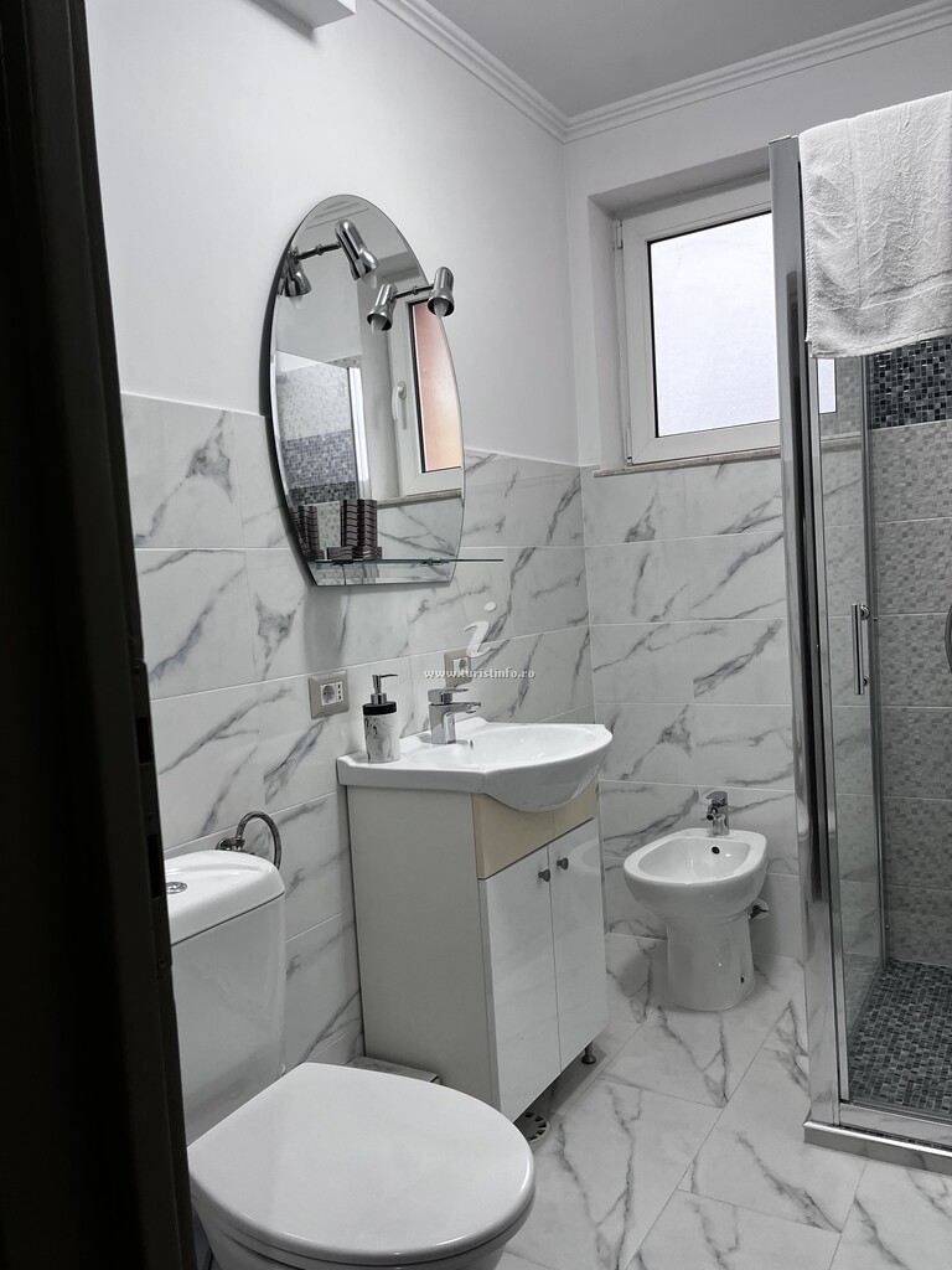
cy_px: 635
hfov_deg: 53.1
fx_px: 953
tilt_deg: -4.3
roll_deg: +4.0
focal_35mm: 26
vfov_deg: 67.3
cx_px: 476
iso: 100
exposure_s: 1/100
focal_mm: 5.1
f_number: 1.6
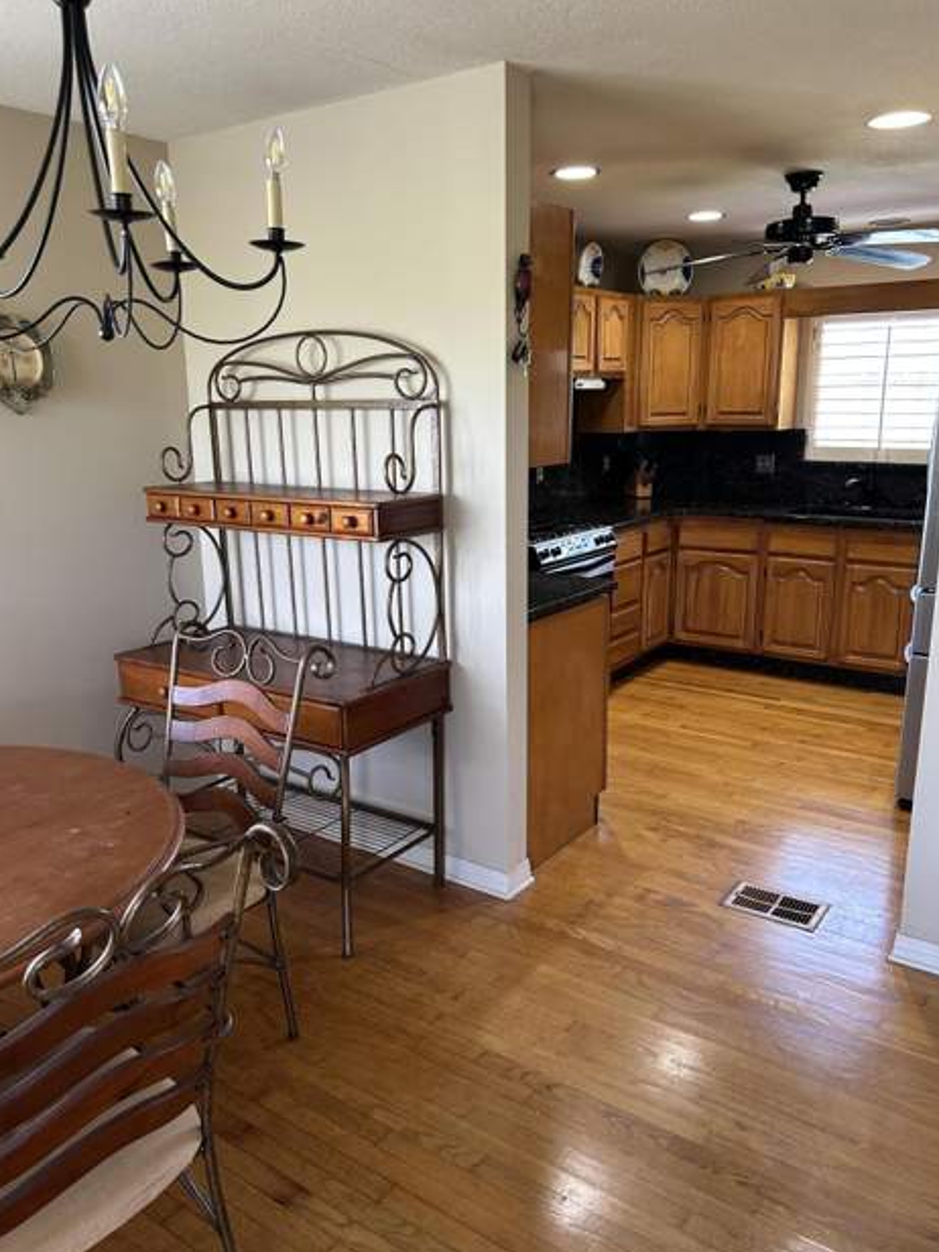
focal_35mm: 27
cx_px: 472
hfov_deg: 51.4
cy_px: 646
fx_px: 977
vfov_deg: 65.3
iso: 160
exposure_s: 1/60
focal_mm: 5.7
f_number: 1.5
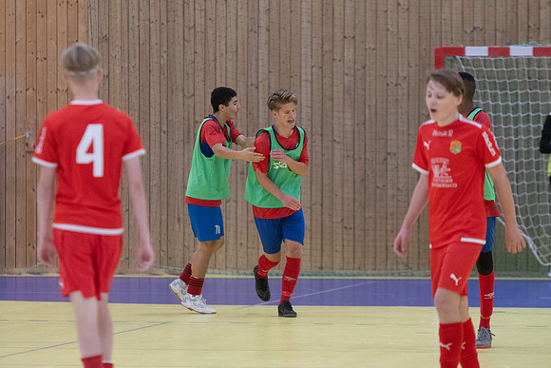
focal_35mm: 300
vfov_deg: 4.6
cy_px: 184
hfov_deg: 6.9
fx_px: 4593
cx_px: 276
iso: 5000
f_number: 3.2
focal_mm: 200
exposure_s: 1/500
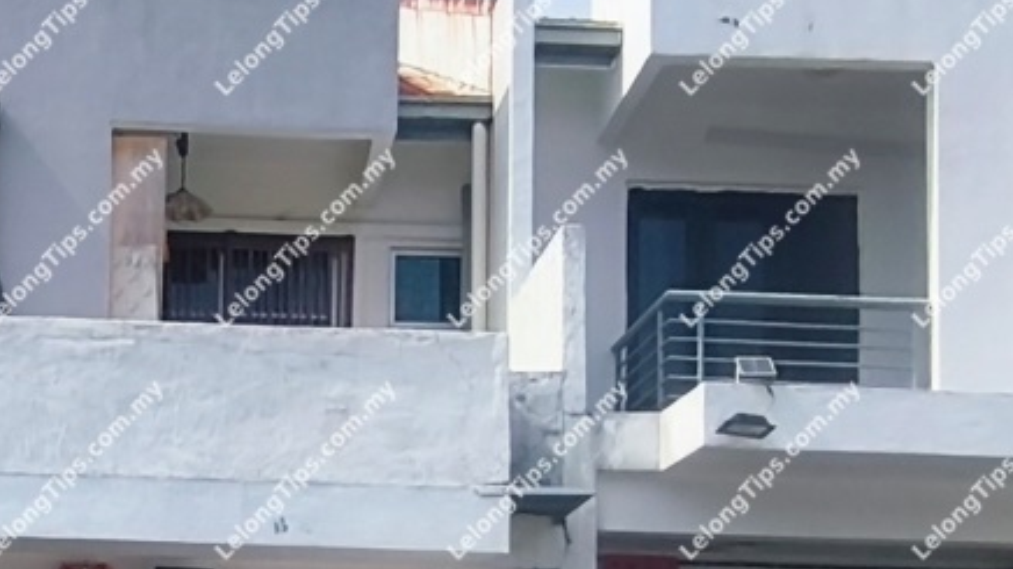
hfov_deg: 39.0
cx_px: 49
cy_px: 539
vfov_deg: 24.0
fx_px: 1289
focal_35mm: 48
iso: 50
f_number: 2.2
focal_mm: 1.65
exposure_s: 1/3565
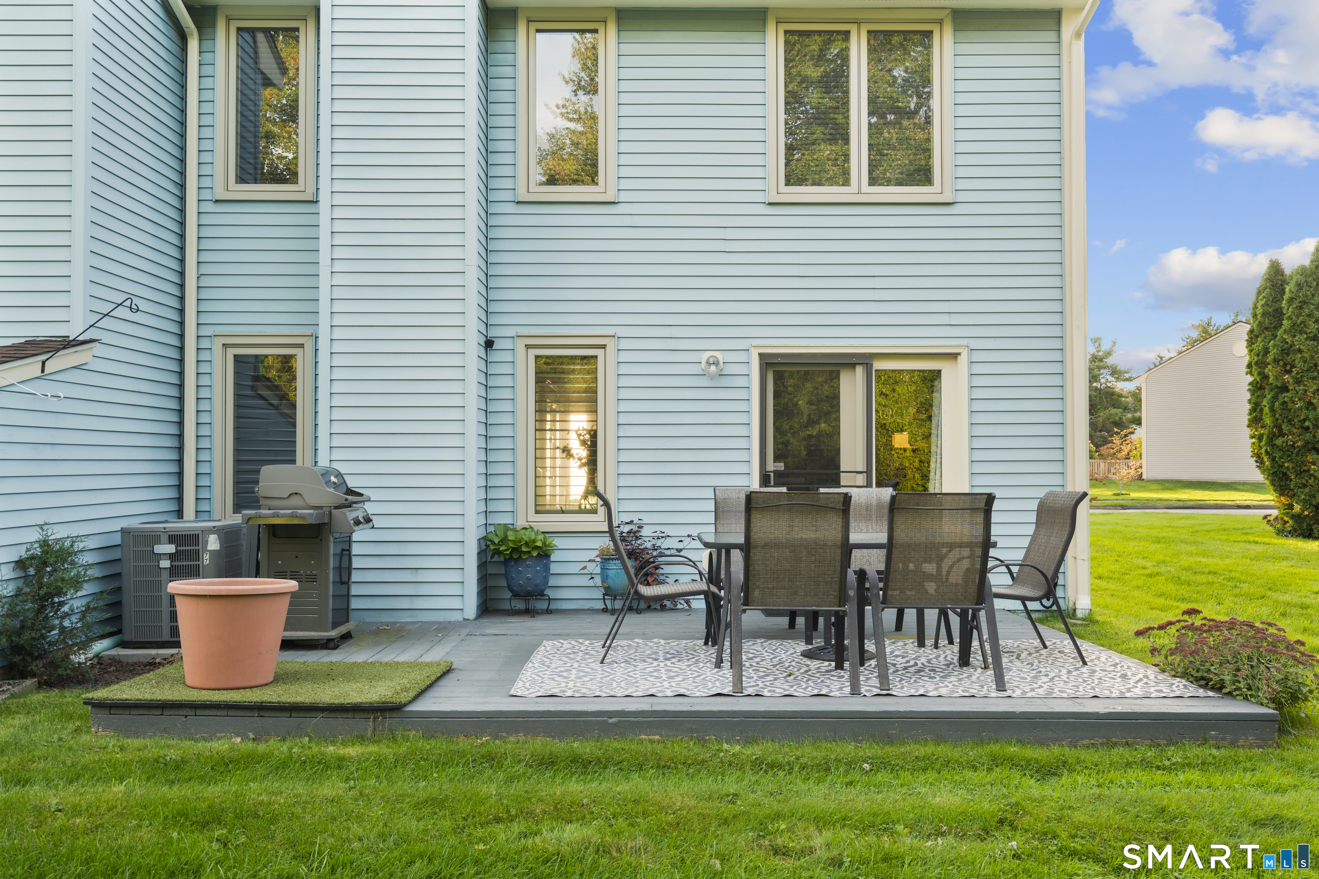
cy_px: 440
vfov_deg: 45.0
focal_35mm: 29
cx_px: 660
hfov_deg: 63.7
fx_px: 1062
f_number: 8
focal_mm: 29
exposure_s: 1/4
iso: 200
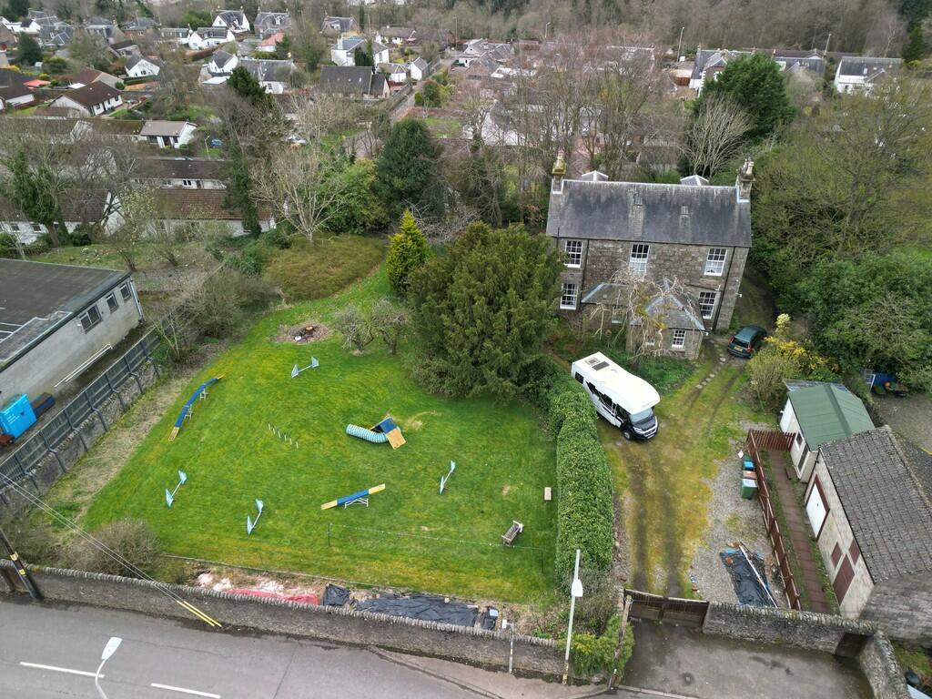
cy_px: 350
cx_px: 466
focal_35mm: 24
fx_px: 646
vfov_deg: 56.8
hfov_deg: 71.6
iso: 110
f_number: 1.7
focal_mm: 6.72
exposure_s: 1/50
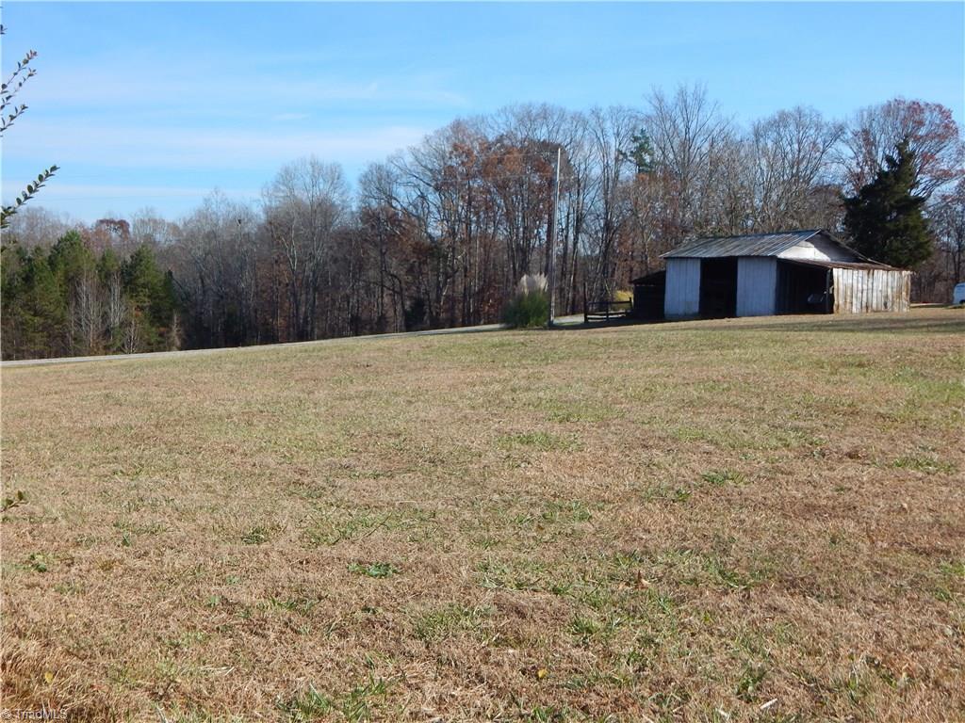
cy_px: 362
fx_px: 1199
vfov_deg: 33.6
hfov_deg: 43.9
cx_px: 482
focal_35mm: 43
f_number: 3.6
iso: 125
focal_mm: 7.7
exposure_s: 1/1000
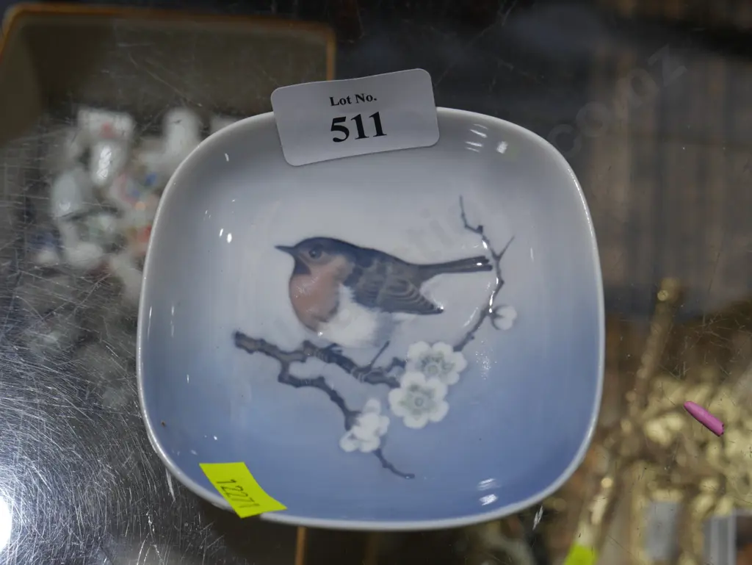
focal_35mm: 50
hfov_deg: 38.2
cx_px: 376
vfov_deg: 29.1
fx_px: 1087
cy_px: 282
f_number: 5.3
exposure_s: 1/80
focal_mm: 25
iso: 200
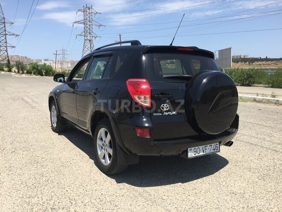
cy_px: 106
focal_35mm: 29
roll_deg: -1.1
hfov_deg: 61.7
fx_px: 236
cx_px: 141
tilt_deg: -8.9
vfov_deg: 48.2
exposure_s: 1/1647
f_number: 2.2
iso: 32
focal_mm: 4.15
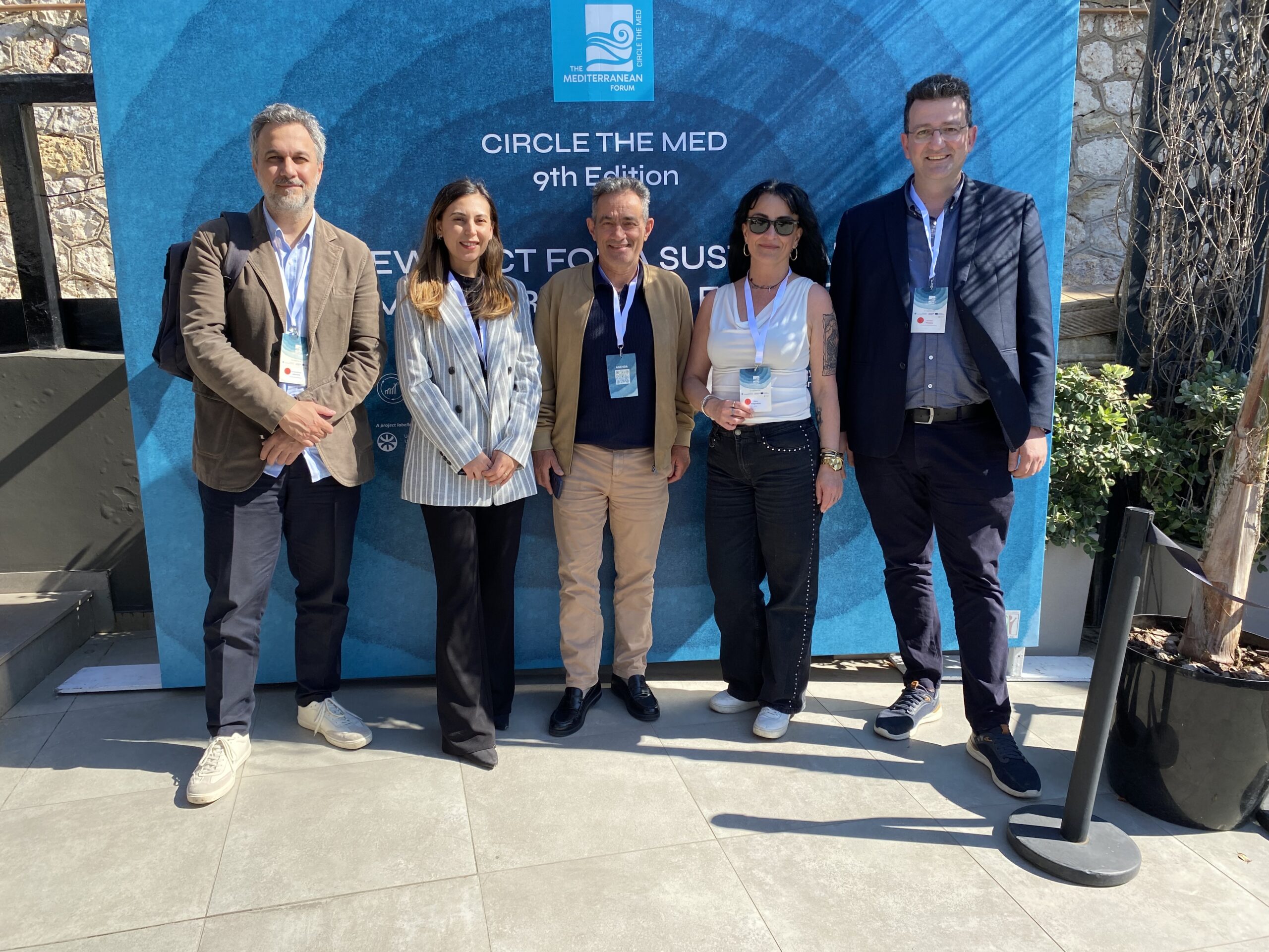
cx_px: 634
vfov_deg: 53.1
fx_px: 953
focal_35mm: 26
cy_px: 476
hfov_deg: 67.3
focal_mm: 4.25
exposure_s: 1/965
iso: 32
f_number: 1.8
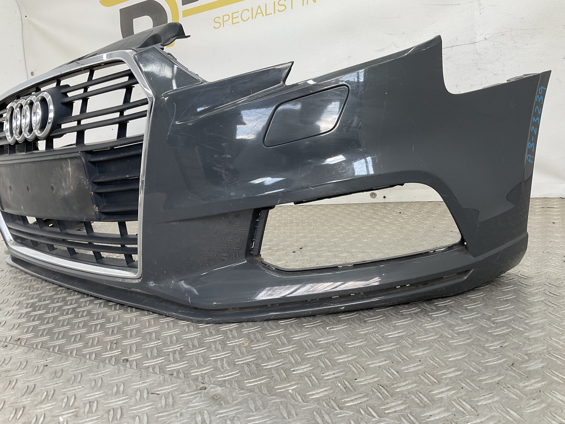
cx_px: 282
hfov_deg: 61.7
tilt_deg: -12.2
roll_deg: +8.2
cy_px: 212
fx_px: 473
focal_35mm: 29
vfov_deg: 48.2
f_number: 1.8
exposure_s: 1/100
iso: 20
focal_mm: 3
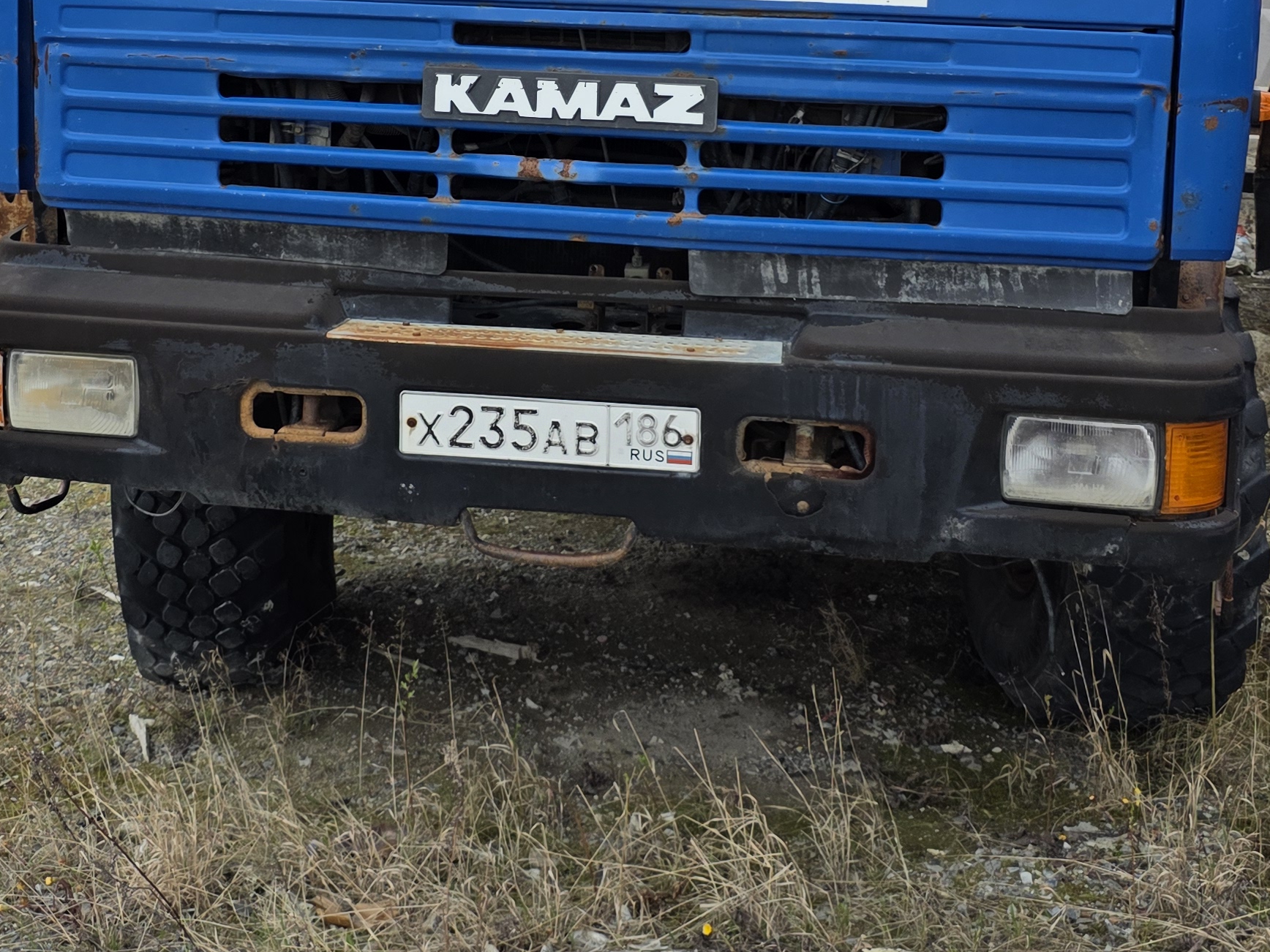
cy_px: 118
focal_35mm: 53
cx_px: 527
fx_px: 1944
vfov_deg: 26.7
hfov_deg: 36.1
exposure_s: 1/2210
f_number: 1.7
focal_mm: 6.3
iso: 80
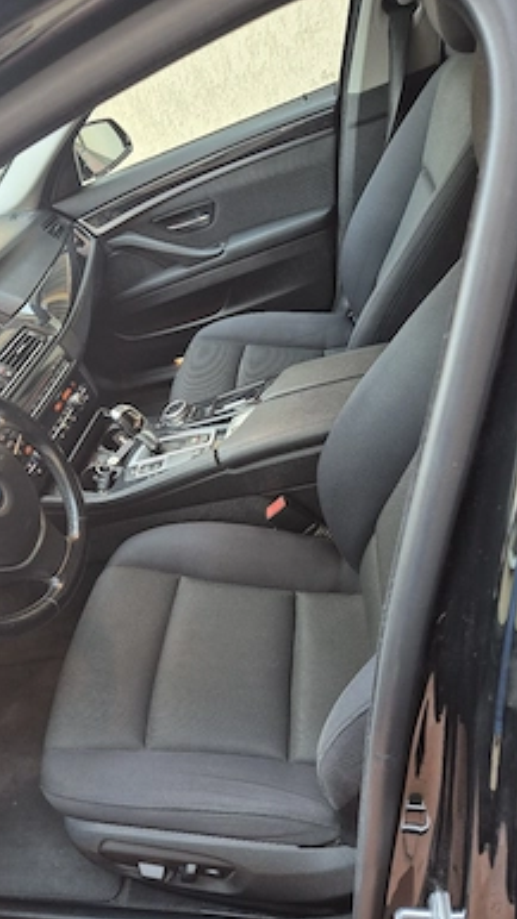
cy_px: 469
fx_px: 634
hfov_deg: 44.1
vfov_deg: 71.9
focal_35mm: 26
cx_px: 205
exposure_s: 1/32.1
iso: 400
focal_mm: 5.4
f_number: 1.8
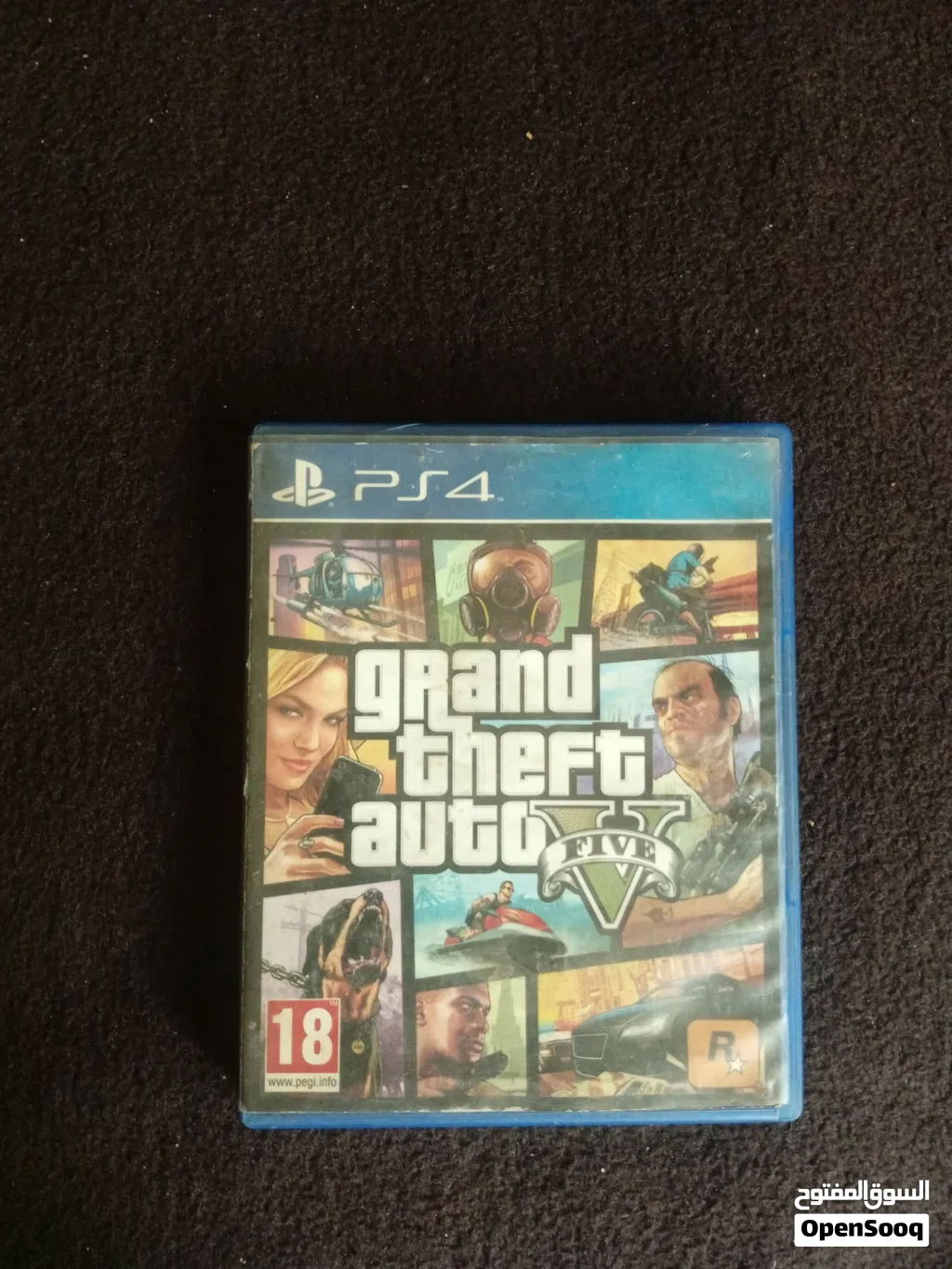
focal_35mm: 27
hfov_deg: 51.4
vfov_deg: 65.3
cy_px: 634
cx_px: 476
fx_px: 990
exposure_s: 1/33.3
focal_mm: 4.11
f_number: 1.6
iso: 900
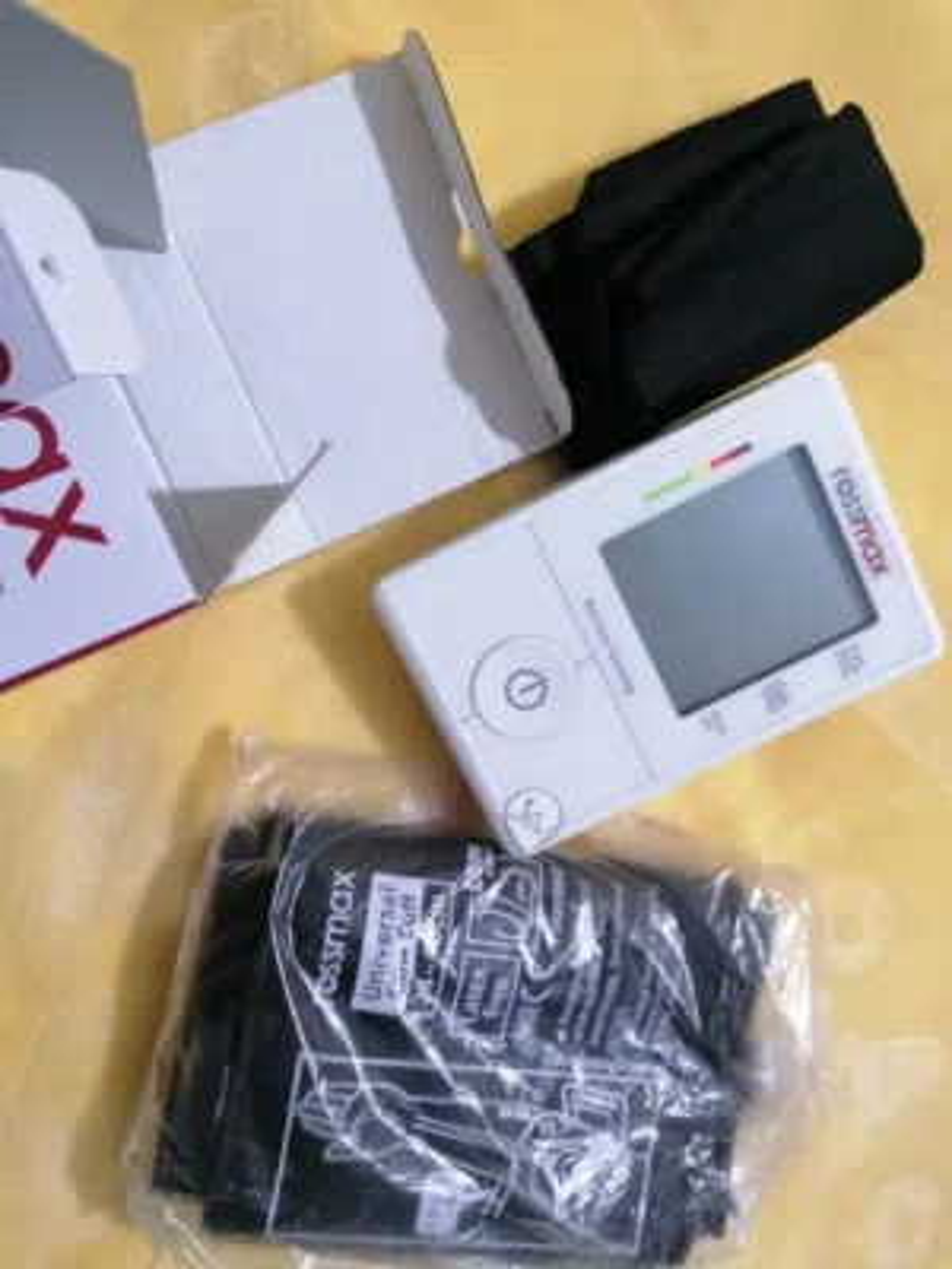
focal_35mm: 27
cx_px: 476
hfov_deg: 51.4
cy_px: 634
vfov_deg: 65.3
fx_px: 990
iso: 400
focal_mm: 4.75
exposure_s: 1/25
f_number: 1.8
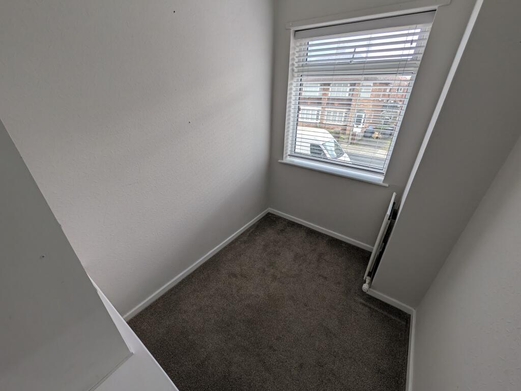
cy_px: 196
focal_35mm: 12
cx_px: 260
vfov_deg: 94.5
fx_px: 181
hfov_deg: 110.5
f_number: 1.7
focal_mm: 2.02
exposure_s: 1/299
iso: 50
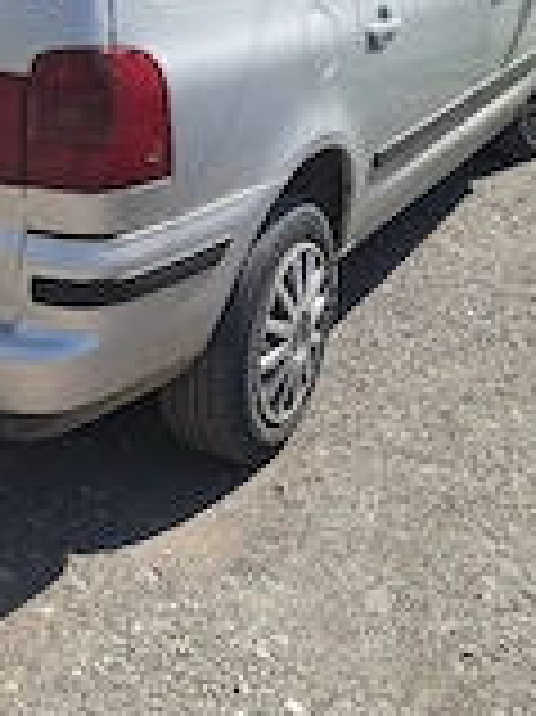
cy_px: 198
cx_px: 18
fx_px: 1199
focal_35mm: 58
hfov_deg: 24.2
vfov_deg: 32.7
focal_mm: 5.54
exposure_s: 1/1429
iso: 50
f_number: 1.8
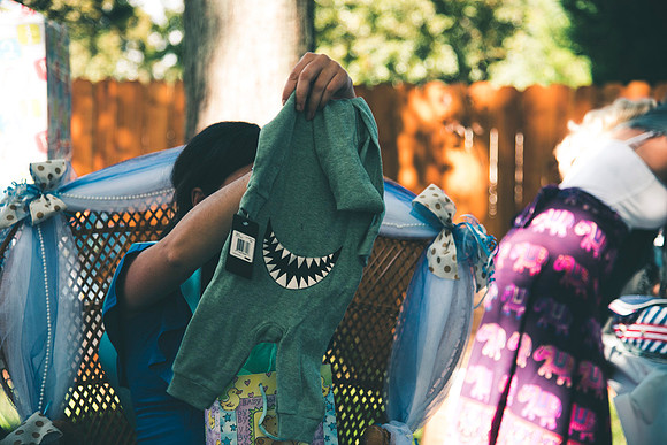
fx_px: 1445
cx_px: 334
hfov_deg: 26.0
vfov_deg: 17.5
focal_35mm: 78
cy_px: 222
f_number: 4
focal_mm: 78
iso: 125
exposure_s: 1/125
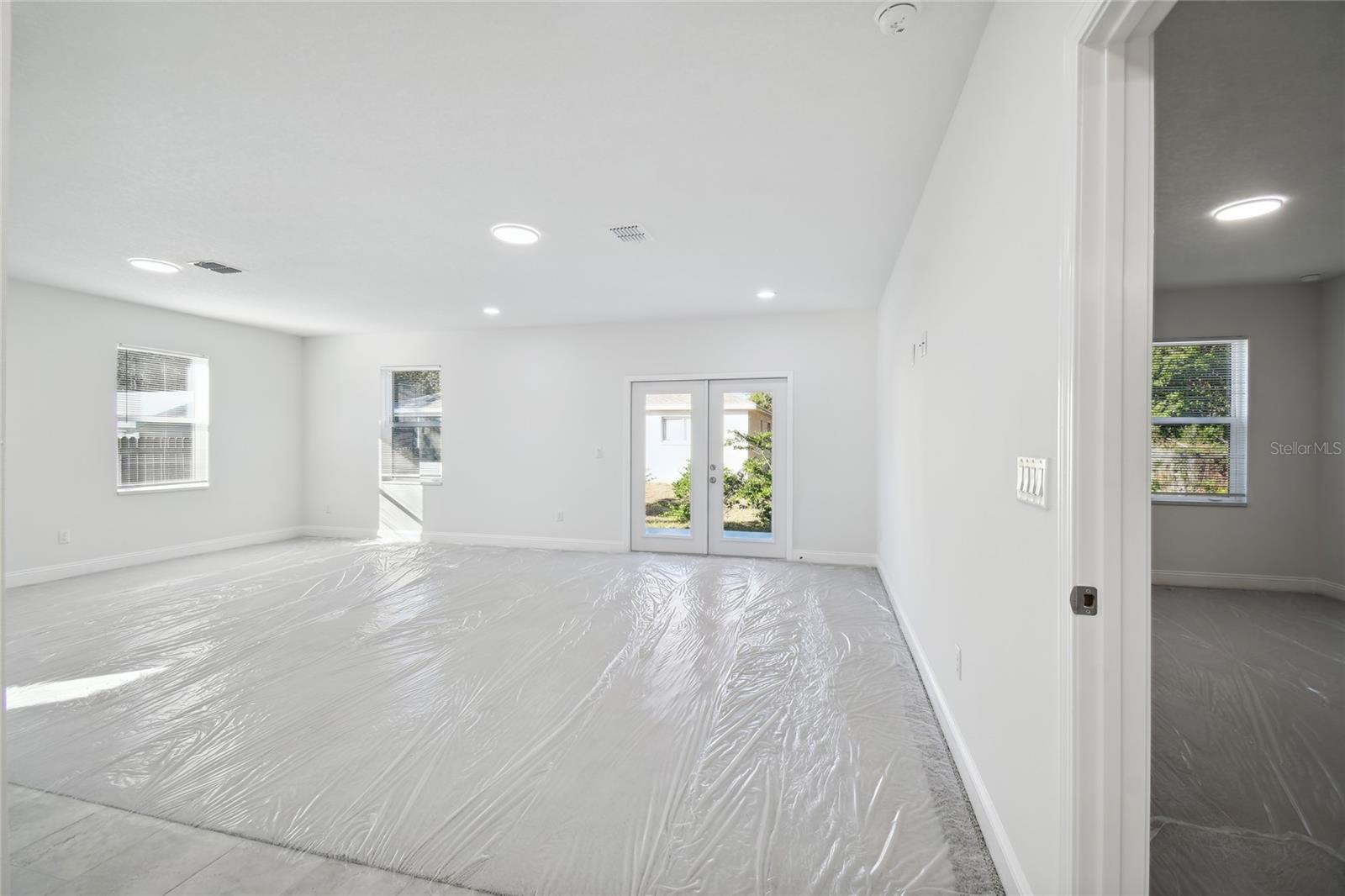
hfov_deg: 100.4
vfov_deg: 77.3
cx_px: 672
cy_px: 448
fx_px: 560
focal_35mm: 15
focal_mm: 10
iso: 100
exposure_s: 1/5
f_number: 7.1
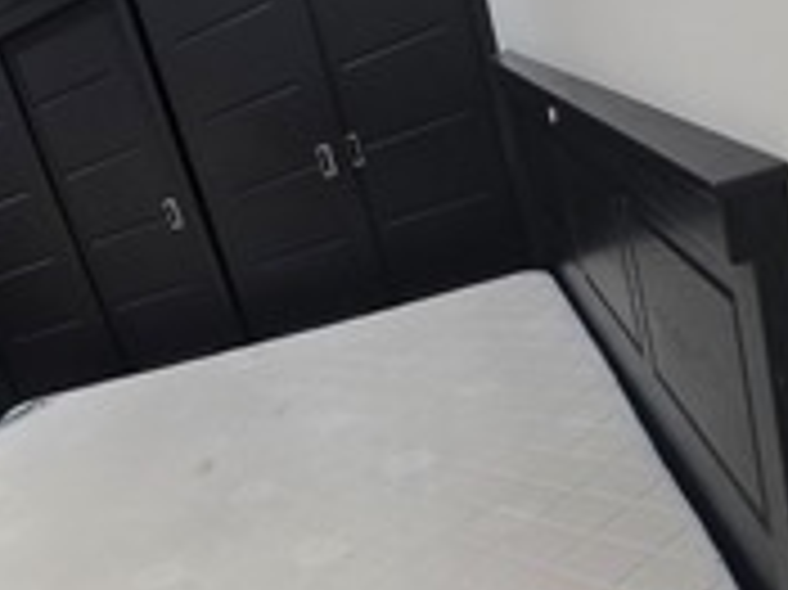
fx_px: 773
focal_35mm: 34
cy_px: 394
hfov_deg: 48.6
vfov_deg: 41.2
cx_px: 88
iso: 250
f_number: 1.9
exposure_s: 1/50
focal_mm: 2.2
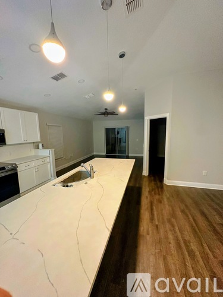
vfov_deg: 102.1
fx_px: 120
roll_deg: +0.7
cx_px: 112
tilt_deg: -8.6
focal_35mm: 14
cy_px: 148
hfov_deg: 85.7
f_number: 2.2
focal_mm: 2.22
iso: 250
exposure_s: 1/60
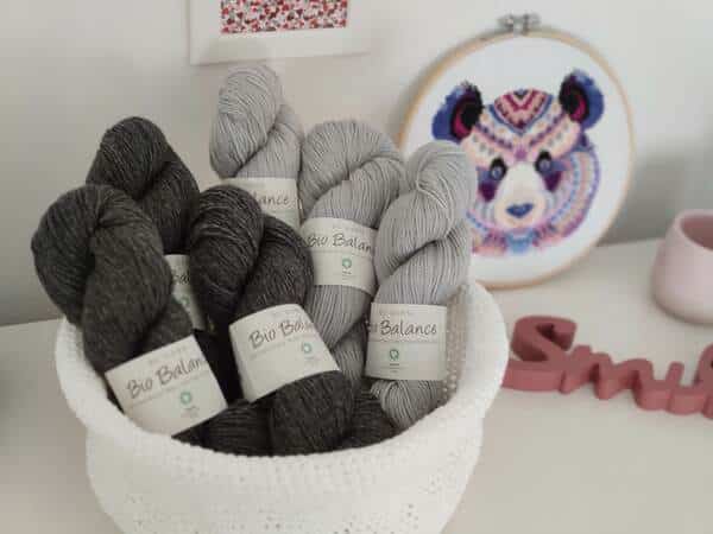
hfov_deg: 45.8
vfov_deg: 35.1
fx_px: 844
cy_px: 267
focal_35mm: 41
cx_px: 356
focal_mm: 8.16
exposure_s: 1/50
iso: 435
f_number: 2
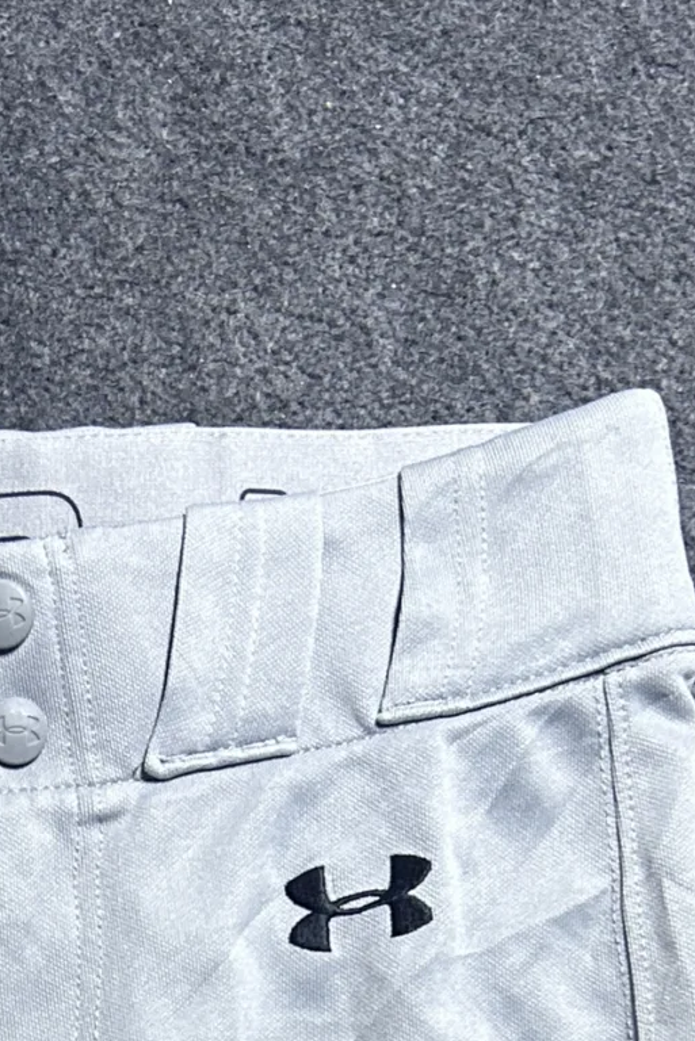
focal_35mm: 90
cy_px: 1370
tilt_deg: -59.4
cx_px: 47
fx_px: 2605
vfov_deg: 20.6
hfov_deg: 15.0
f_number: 1.5
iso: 200
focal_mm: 5.7
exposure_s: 1/50
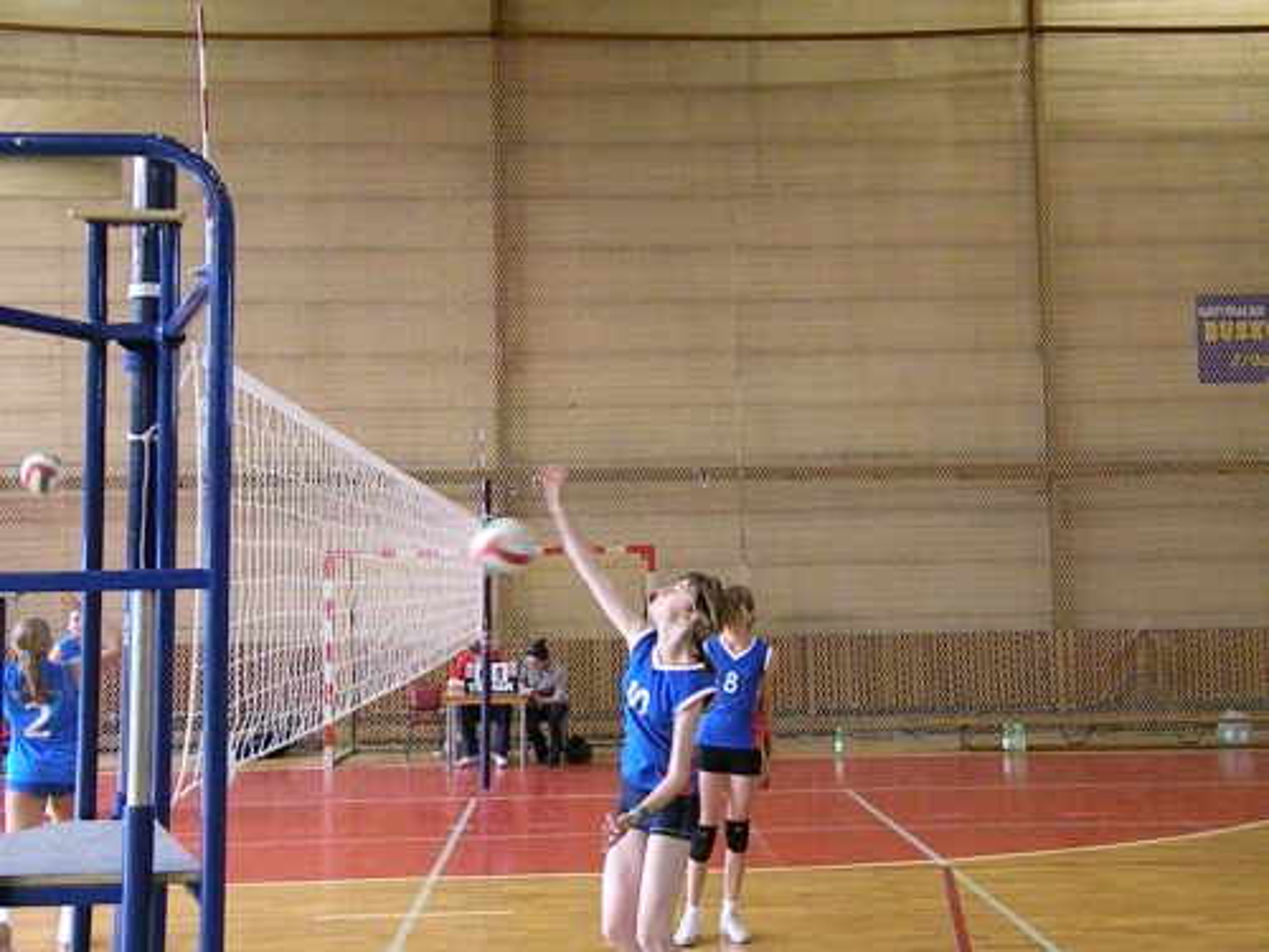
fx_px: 1540
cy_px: 476
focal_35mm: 42
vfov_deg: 34.3
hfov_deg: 44.8
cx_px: 634
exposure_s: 1/196
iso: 1600
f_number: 3.2
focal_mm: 7.4
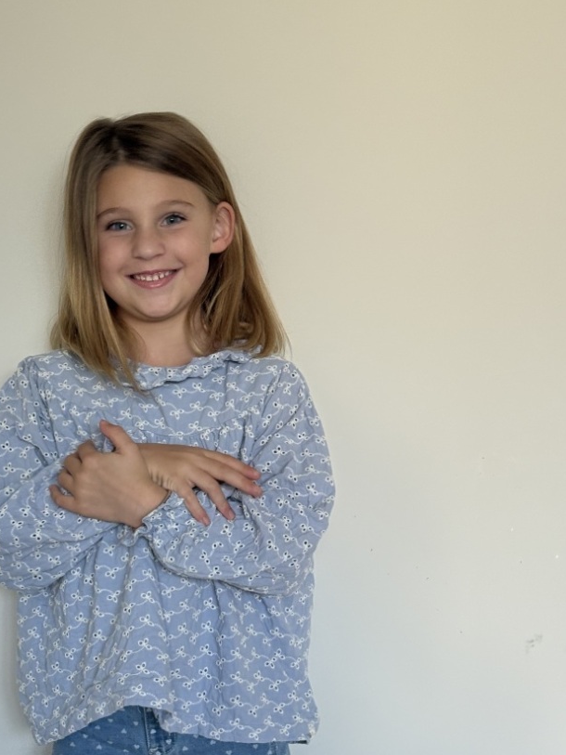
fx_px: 1373
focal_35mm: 63
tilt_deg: -3.7
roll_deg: +0.2
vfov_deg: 30.6
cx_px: 212
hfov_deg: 23.2
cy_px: 478
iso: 100
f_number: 1.78
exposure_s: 1/74
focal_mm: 6.76
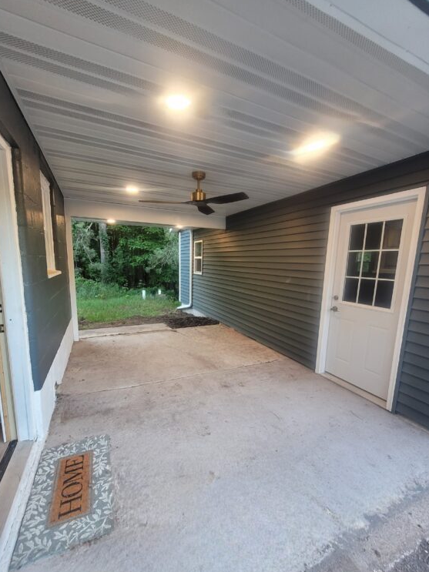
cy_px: 299
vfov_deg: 102.0
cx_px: 203
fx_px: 231
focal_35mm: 14
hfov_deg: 85.6
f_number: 2.2
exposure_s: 1/60.2
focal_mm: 1.74
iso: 160
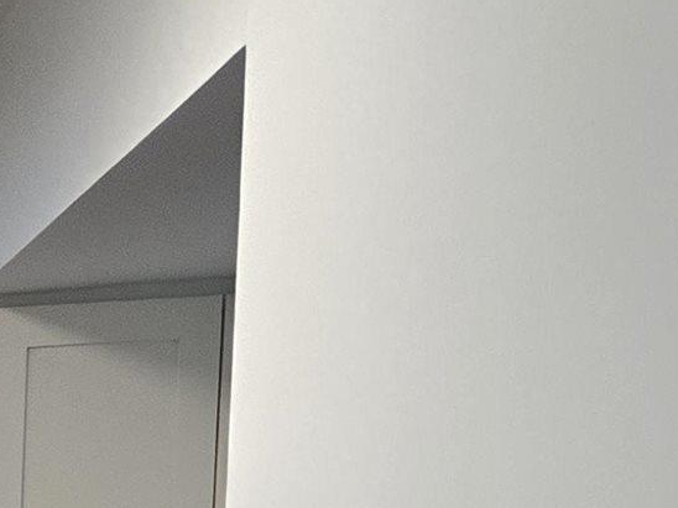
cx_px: -830
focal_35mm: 129
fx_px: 2527
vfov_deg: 10.2
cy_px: 1156
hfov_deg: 12.6
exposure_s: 1/120
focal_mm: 5.4
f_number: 1.8
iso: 250
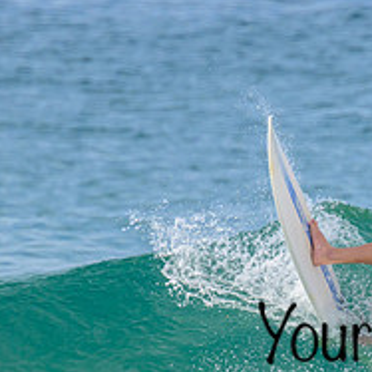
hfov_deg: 0.8
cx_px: 464
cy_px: 315
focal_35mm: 2113
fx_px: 25690
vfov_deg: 0.8
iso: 900
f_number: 11
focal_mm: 800
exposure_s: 1/2000
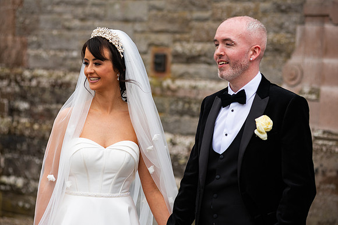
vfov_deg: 11.0
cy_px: 112
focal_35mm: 125
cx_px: 169
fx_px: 1174
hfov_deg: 16.4
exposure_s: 1/160
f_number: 3.5
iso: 160
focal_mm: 125
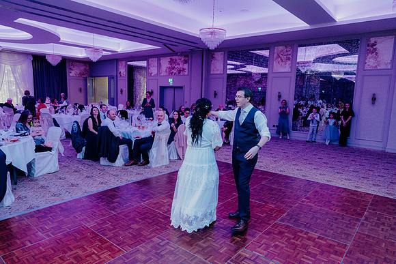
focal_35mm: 24
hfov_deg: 73.7
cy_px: 132
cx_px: 198
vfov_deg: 53.2
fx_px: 264
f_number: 3.5
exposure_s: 1/160
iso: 3200
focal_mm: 24
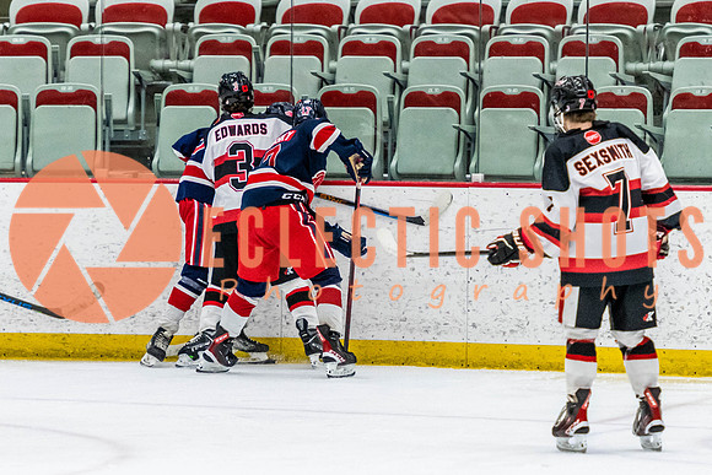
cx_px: 356
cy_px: 259
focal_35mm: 320
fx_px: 6324
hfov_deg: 6.4
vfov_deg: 4.3
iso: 2800
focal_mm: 150
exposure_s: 1/640
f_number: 2.8
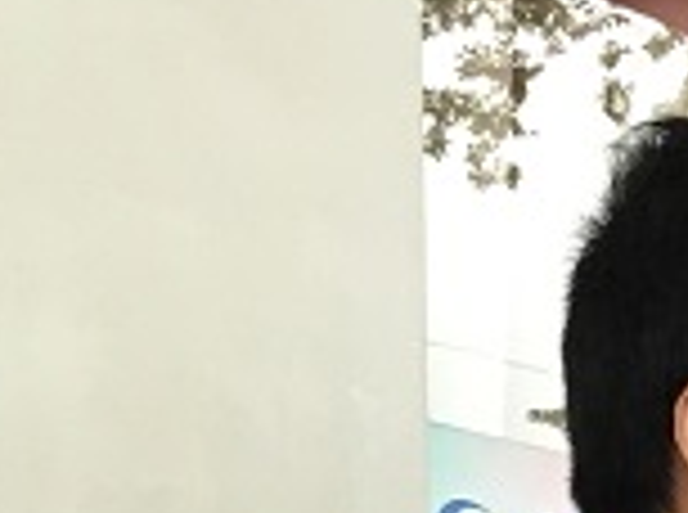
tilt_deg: -1.0
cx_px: 1264
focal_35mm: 152
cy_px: 1066
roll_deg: +0.1
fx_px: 3014
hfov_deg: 11.9
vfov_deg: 9.1
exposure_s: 1/17
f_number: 2.2
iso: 100
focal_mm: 4.15
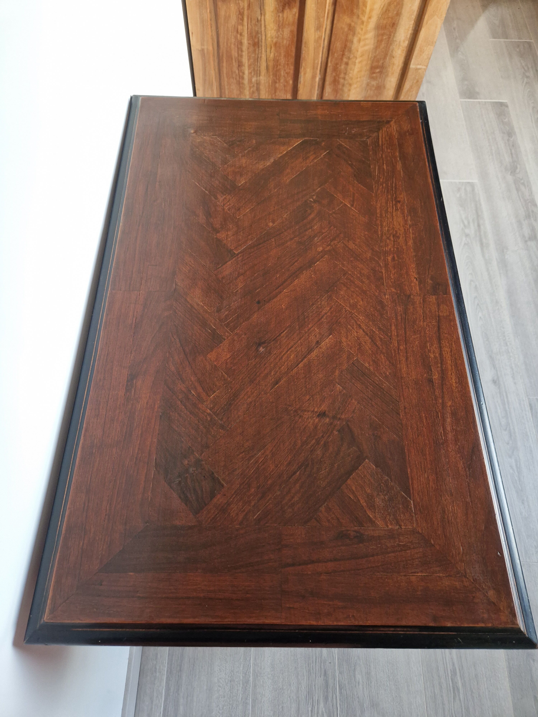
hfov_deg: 58.9
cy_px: 358
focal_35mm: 23
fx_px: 477
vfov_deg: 73.9
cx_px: 269
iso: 250
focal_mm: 5.4
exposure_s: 1/100
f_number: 1.8
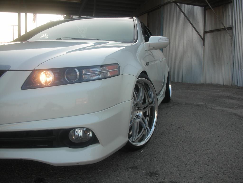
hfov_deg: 52.6
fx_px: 246
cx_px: 122
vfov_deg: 40.7
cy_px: 92
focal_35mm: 35
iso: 50
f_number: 3
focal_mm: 5.8
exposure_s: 1/98
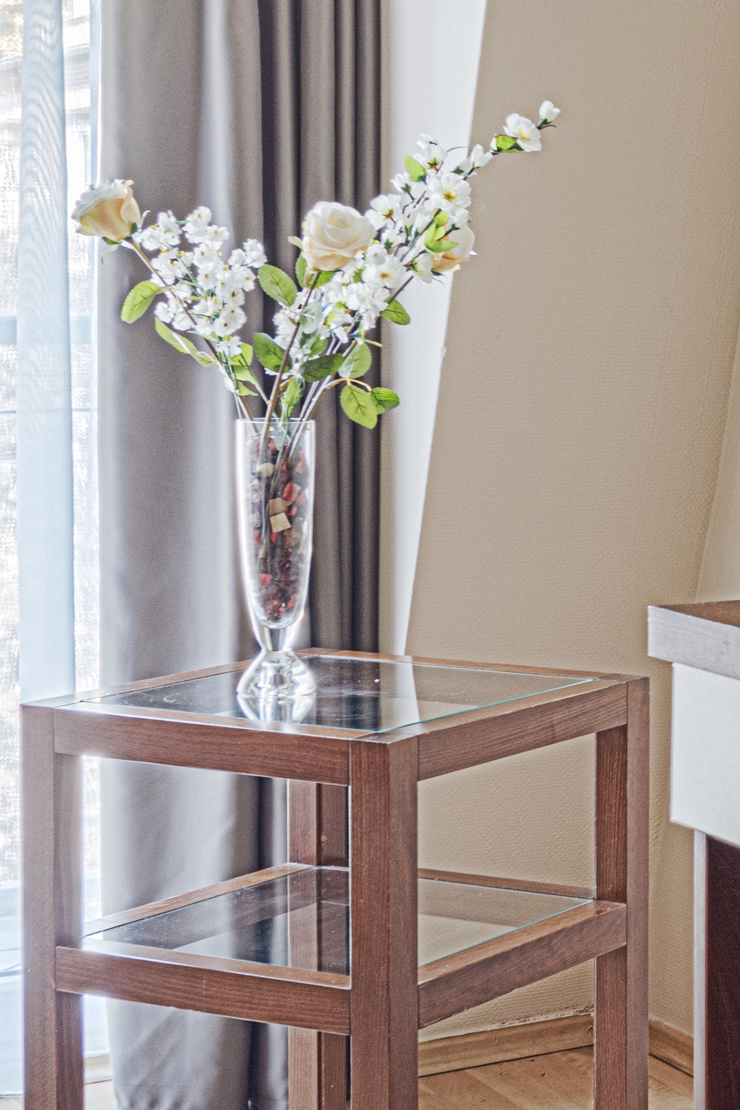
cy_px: 429
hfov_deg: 14.2
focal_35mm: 90
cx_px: 1121
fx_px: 2775
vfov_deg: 22.6
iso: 200
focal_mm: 15
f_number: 5.6
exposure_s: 1.3
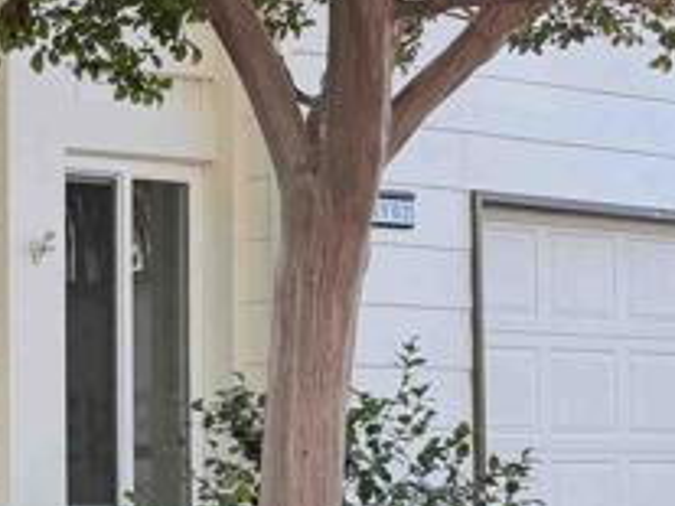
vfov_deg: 12.4
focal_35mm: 119
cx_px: -545
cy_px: 398
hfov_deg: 14.5
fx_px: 2319
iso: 100
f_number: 1.78
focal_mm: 6.76
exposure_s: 1/849
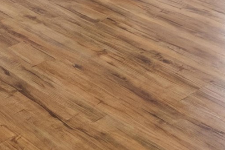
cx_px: -80
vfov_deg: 11.3
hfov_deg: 20.2
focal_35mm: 91
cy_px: -257
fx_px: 569
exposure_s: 1/2.5
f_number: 7.1
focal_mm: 10
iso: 400
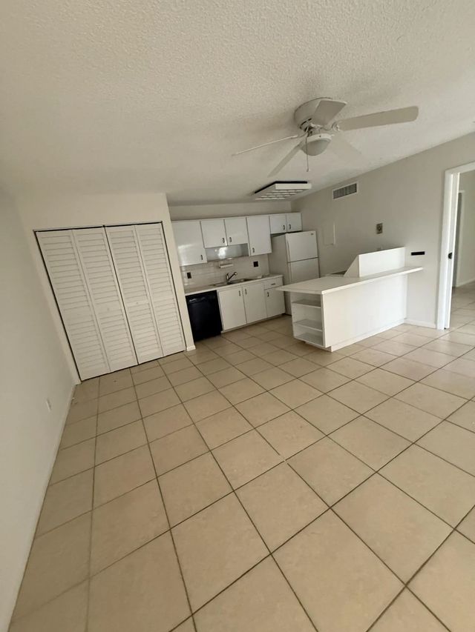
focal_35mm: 14
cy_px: 316
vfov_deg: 102.1
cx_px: 238
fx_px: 256
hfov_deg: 85.7
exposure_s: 1/60
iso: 500
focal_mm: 2.22
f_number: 2.2
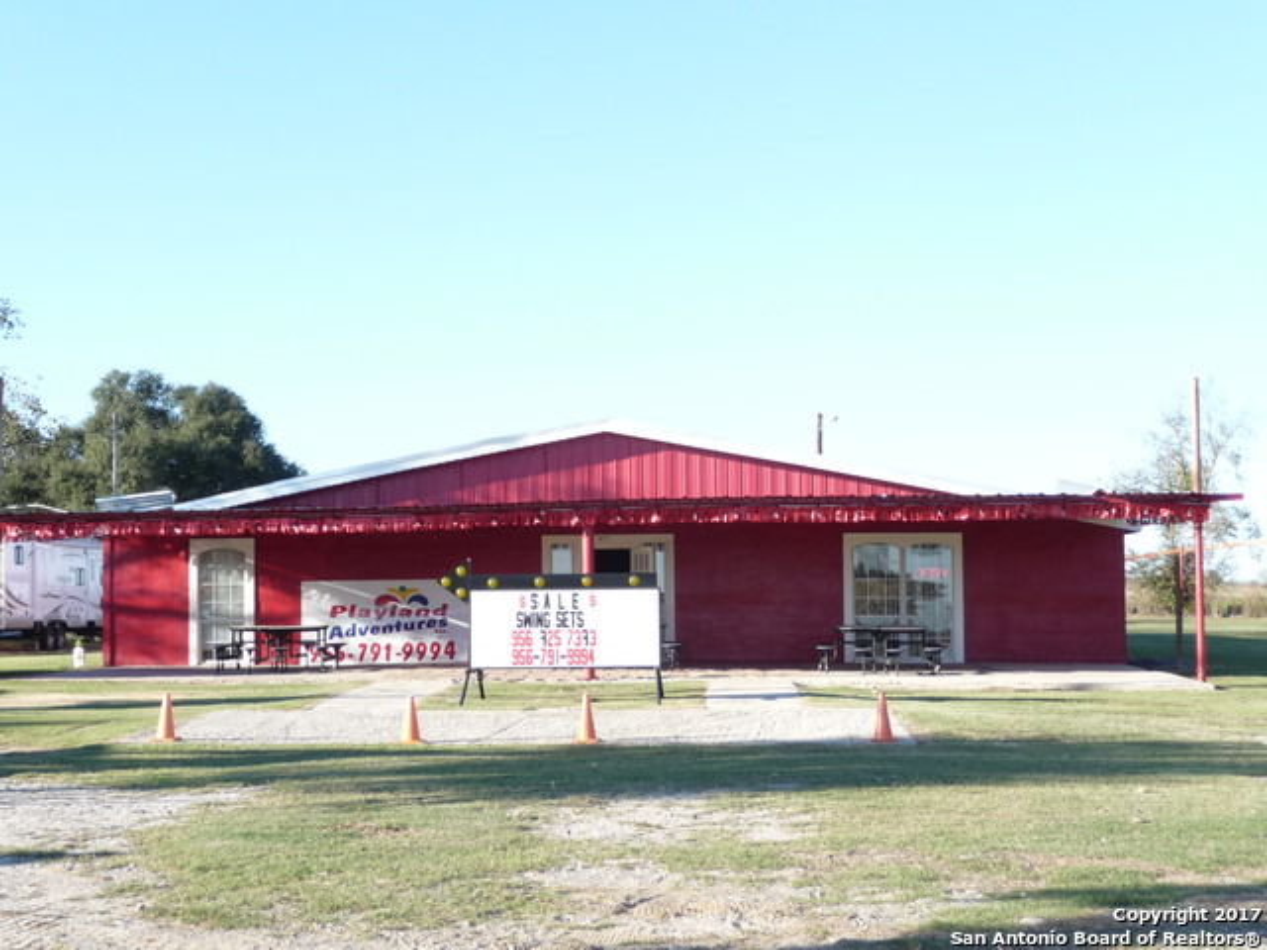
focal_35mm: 55
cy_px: 475
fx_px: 2013
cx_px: 634
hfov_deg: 34.9
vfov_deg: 26.6
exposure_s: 1/200
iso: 100
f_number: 4.3
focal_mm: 9.3
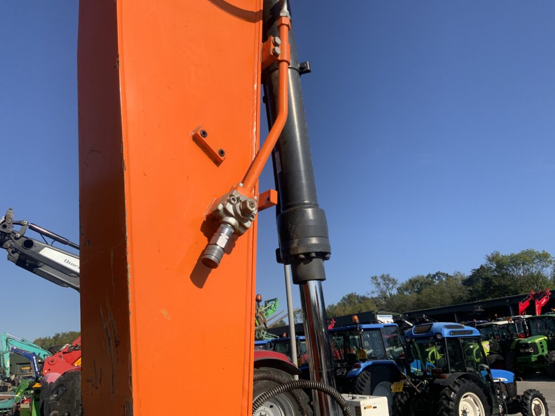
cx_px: 278
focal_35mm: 29
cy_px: 208
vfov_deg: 48.2
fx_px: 465
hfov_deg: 61.7
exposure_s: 1/2227
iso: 20
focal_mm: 3
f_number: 1.8
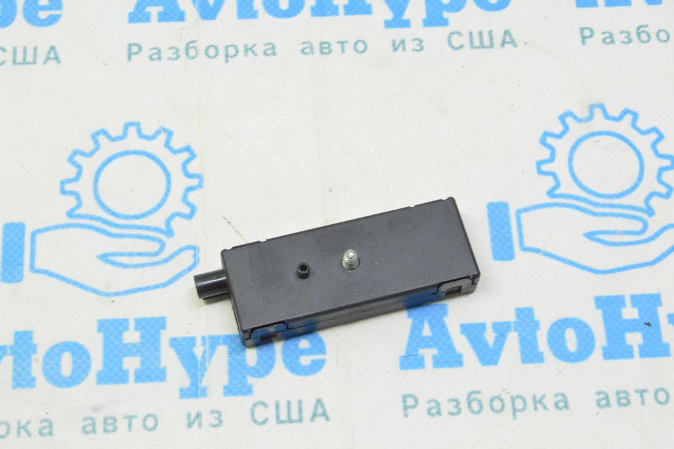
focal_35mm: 75
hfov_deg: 27.0
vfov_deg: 18.2
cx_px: 337
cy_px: 224
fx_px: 1403
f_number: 20
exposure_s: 1/20
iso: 6400
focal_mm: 50
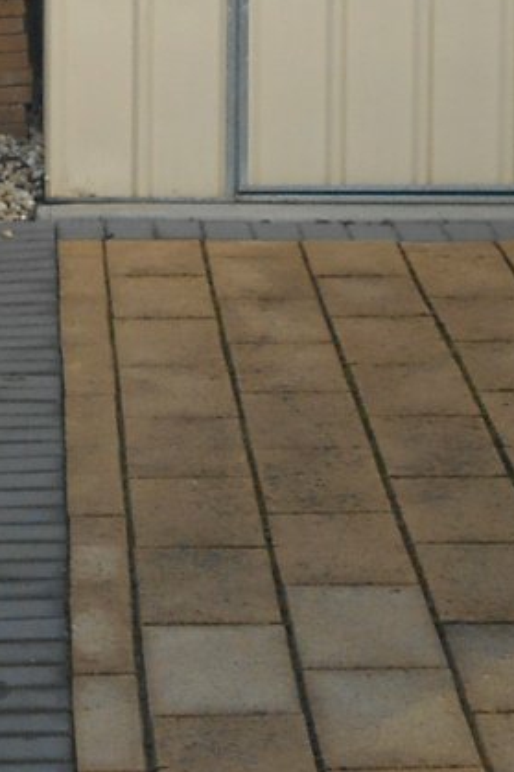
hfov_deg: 7.4
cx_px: 140
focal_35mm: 186
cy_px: 50
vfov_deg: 11.0
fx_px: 3986
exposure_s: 1/160
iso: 80
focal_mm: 6.7
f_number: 3.9
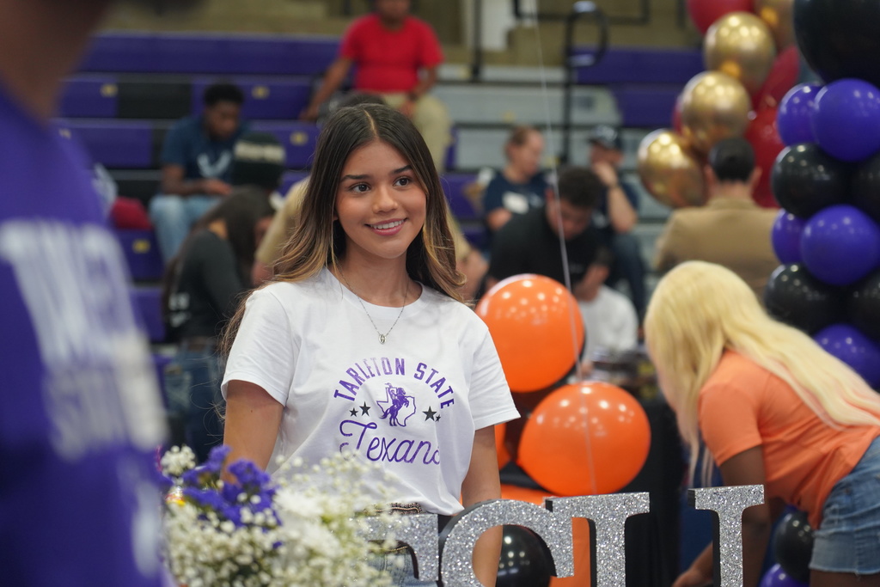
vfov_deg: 13.0
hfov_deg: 19.5
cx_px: 440
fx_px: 2567
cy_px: 294
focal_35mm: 105
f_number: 4
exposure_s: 1/160
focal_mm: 105
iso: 2500
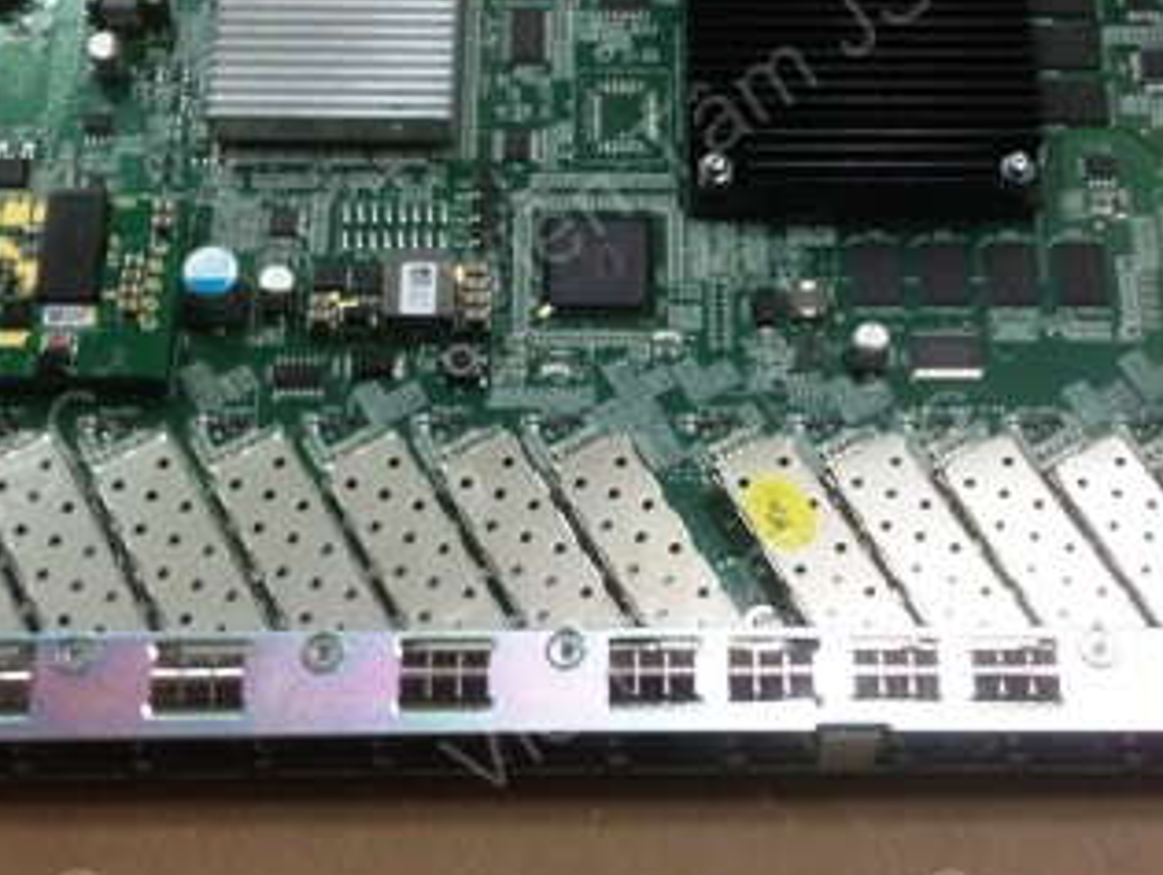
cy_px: 277
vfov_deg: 20.7
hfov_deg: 27.3
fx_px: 2388
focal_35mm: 71
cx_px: 727
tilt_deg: -63.4
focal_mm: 4.28
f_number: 2.4
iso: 64
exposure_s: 1/20
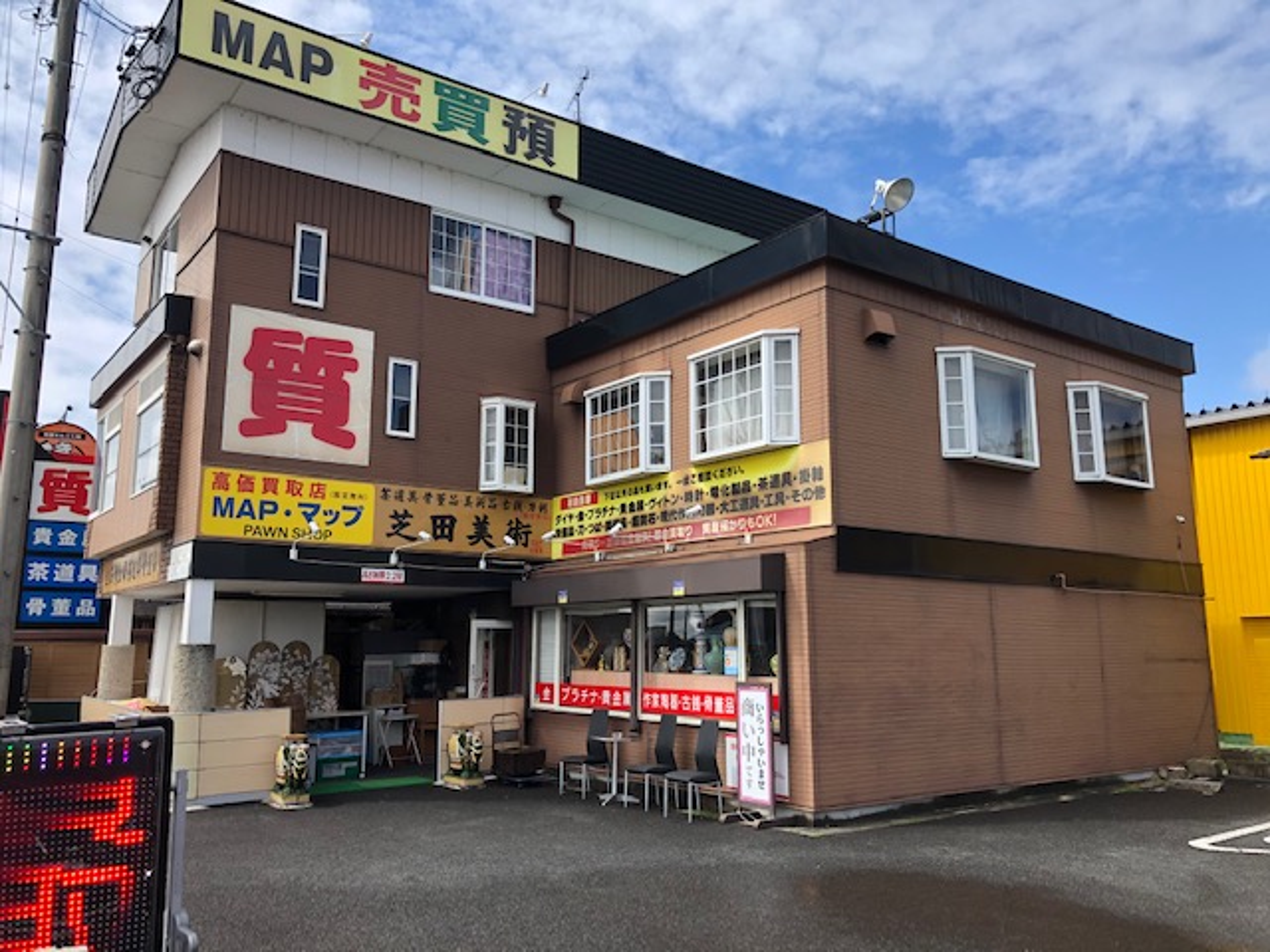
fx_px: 1027
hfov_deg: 63.4
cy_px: 476
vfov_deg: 49.7
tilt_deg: +10.3
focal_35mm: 28
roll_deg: -1.2
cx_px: 635
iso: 20
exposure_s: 1/1245
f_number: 1.8
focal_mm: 3.99
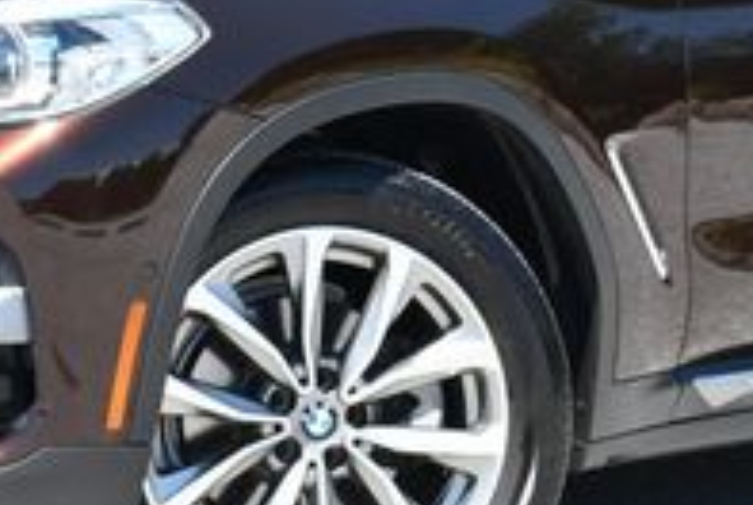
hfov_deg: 10.9
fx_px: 3938
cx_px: 424
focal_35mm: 188
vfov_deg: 7.3
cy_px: 61
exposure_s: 1/250
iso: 200
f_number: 6.3
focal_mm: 29
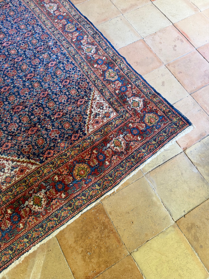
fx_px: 193
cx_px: 104
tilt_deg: -70.6
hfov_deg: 56.8
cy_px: 140
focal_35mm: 24
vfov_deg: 71.6
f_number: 1.78
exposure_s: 1/60
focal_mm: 6.76
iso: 250
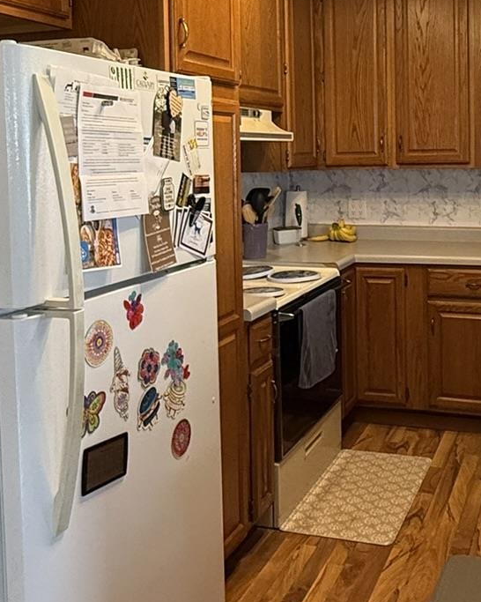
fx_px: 730
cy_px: 184
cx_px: 359
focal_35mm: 41
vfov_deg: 43.9
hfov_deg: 35.7
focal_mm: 2.22
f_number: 2.2
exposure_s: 1/60
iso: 320
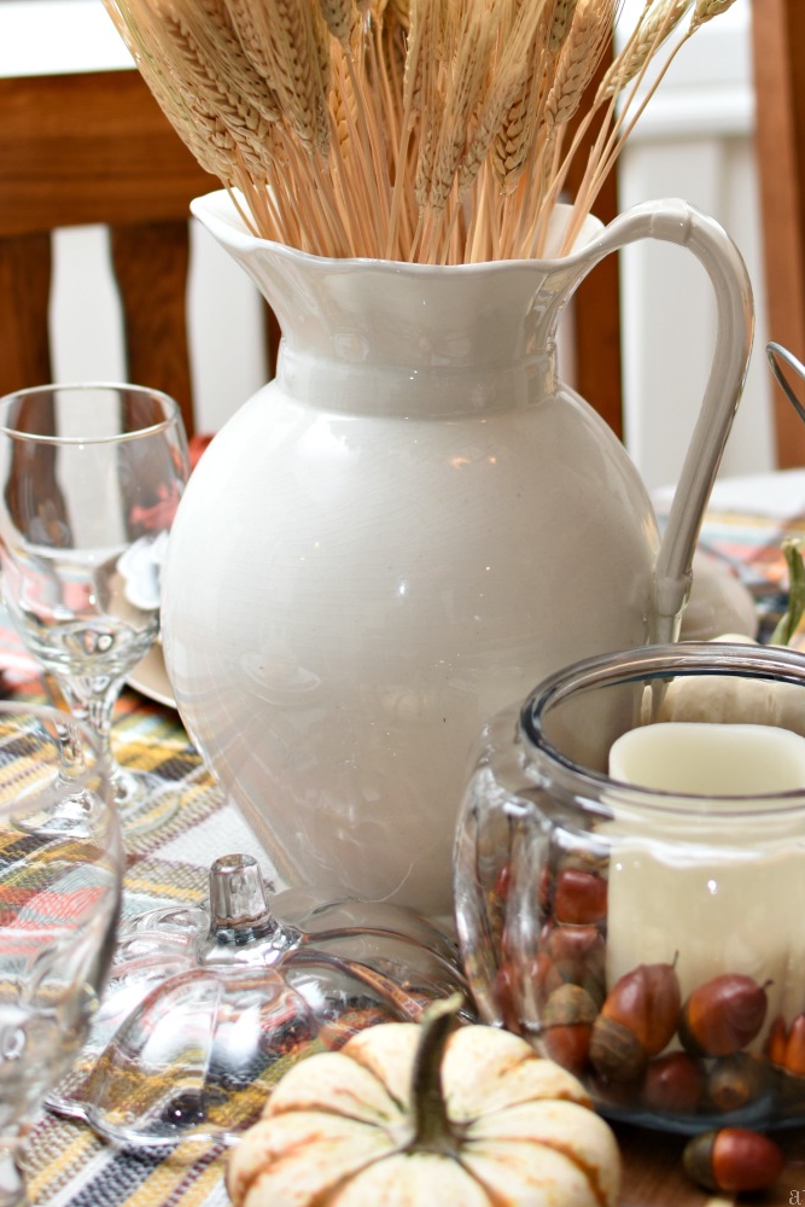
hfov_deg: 17.3
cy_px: 313
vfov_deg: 25.5
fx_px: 2640
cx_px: 491
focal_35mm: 79
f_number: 2.8
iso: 200
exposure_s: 1/200
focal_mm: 35
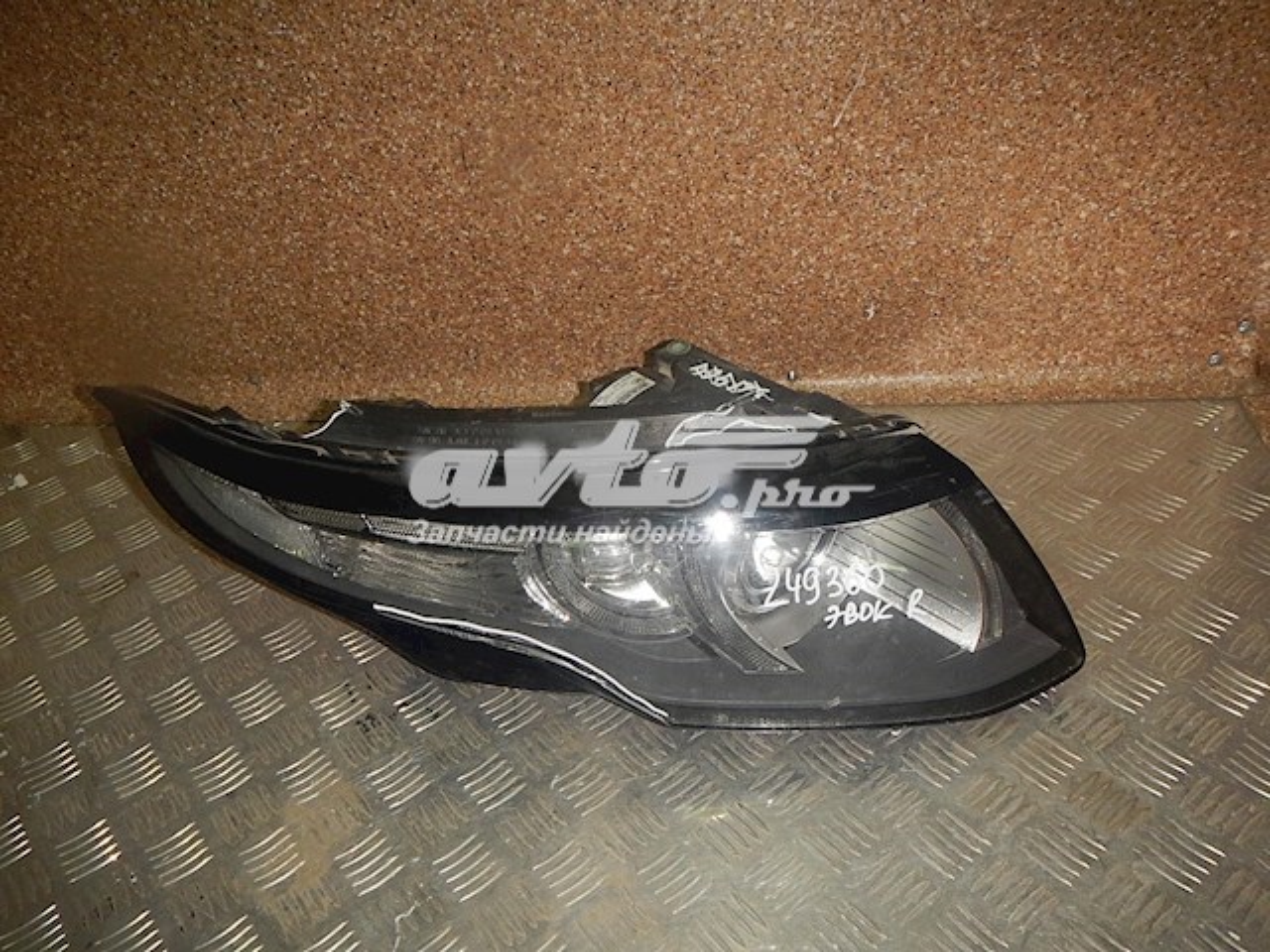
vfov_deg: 49.7
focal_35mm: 28
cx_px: 635
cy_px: 476
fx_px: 1027
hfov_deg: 63.4
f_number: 7.8
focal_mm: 5
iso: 280
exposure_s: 1/30
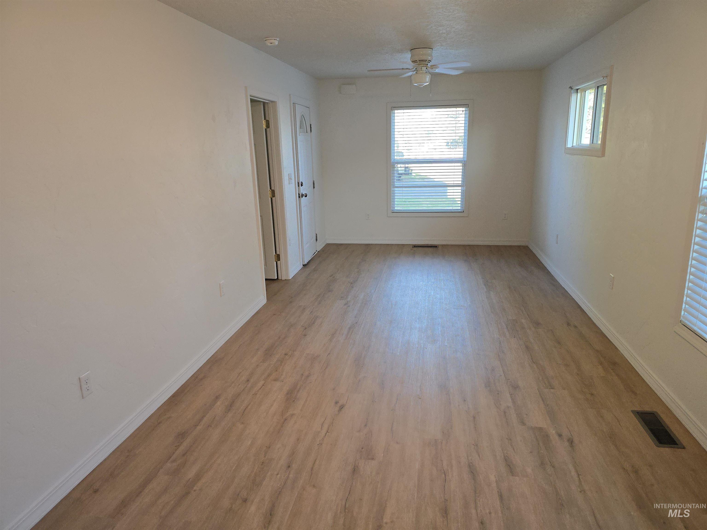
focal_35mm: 23
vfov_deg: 58.9
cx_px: 354
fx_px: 470
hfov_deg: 73.9
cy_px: 265
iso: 160
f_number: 1.7
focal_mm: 6.3
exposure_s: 1/120
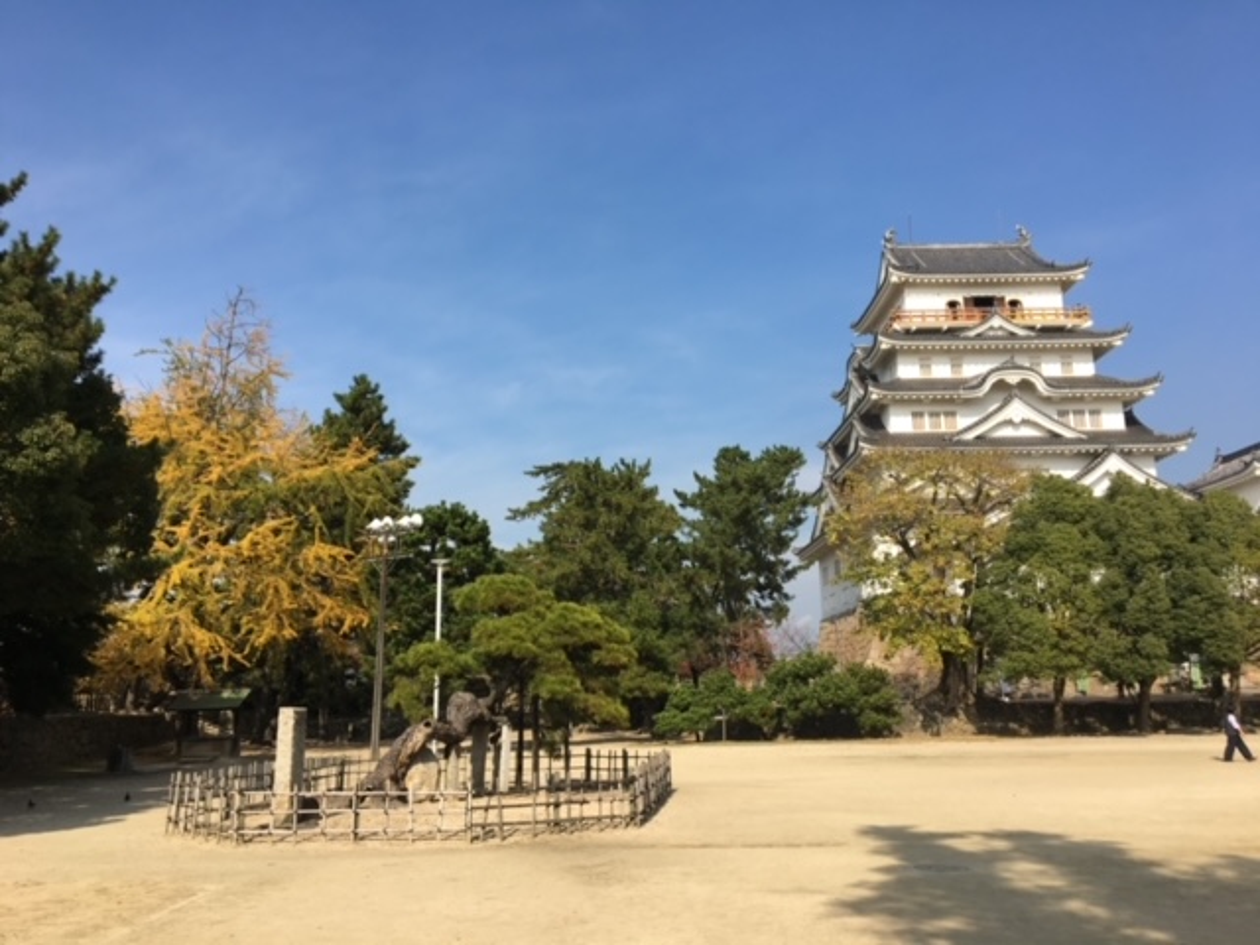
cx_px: 630
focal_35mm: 29
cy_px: 472
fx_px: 1056
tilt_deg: +11.3
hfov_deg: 61.7
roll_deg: +0.9
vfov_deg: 48.2
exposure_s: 1/1709
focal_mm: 4.15
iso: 25
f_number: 2.2
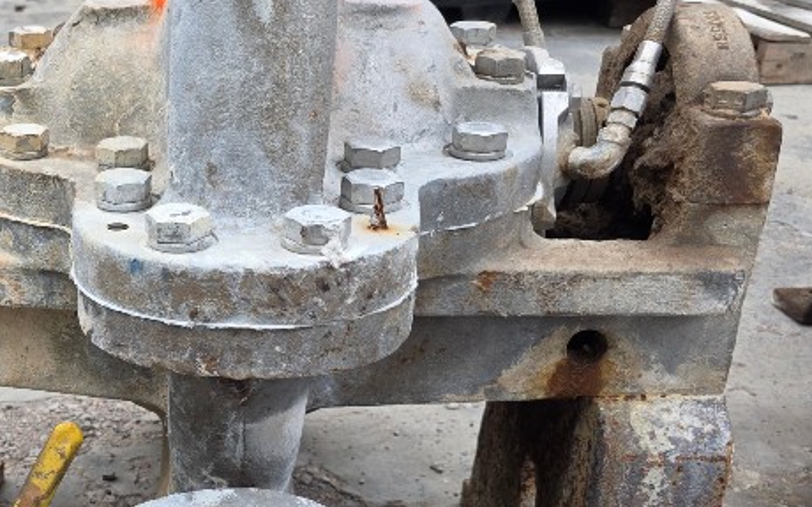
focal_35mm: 53
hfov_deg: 35.2
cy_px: 378
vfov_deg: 24.1
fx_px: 1172
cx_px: 34
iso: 80
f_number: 1.7
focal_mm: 6.3
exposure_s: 1/2397
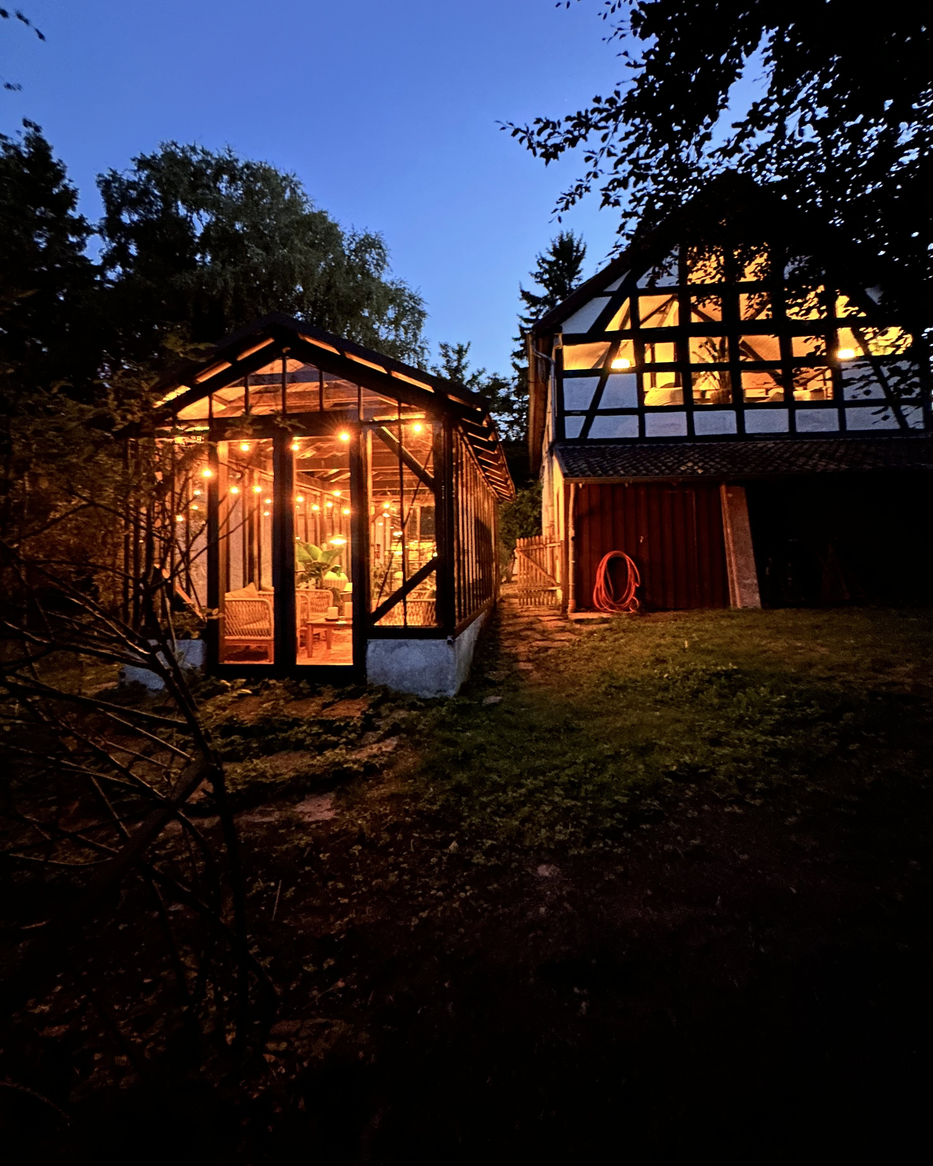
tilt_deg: +3.8
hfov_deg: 84.0
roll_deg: -0.4
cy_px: 533
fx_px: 518
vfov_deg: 96.6
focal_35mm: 15
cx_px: 473
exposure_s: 1/8
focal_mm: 2.22
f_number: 2.2
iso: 1000
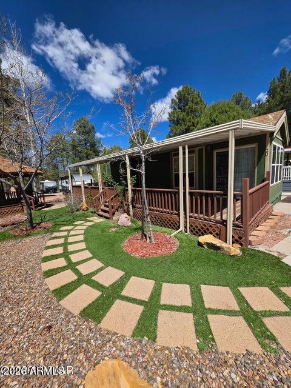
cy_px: 194
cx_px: 146
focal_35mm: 13
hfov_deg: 89.9
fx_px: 146
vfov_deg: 106.2
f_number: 1.9
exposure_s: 1/2614
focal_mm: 2.2
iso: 40
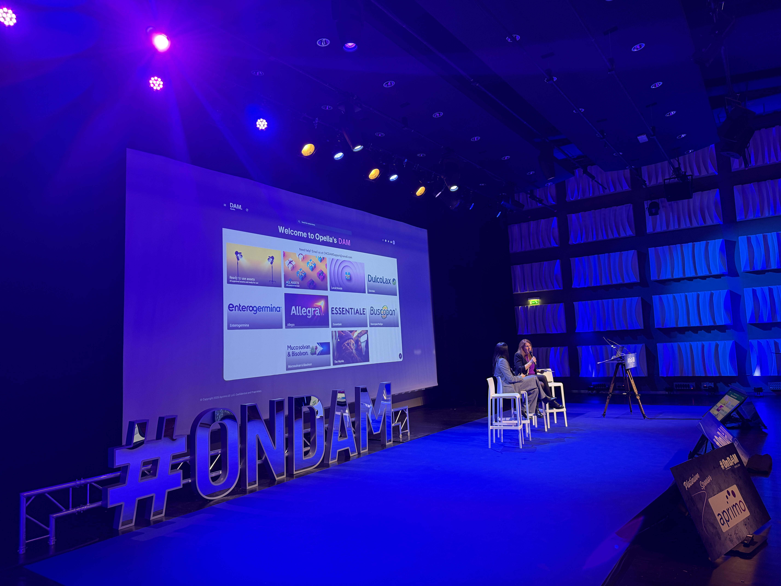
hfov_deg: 71.6
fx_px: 541
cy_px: 293
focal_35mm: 24
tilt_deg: +5.0
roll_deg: +3.6
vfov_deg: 56.8
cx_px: 390
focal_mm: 6.76
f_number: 1.78
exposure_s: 1/59
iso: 320
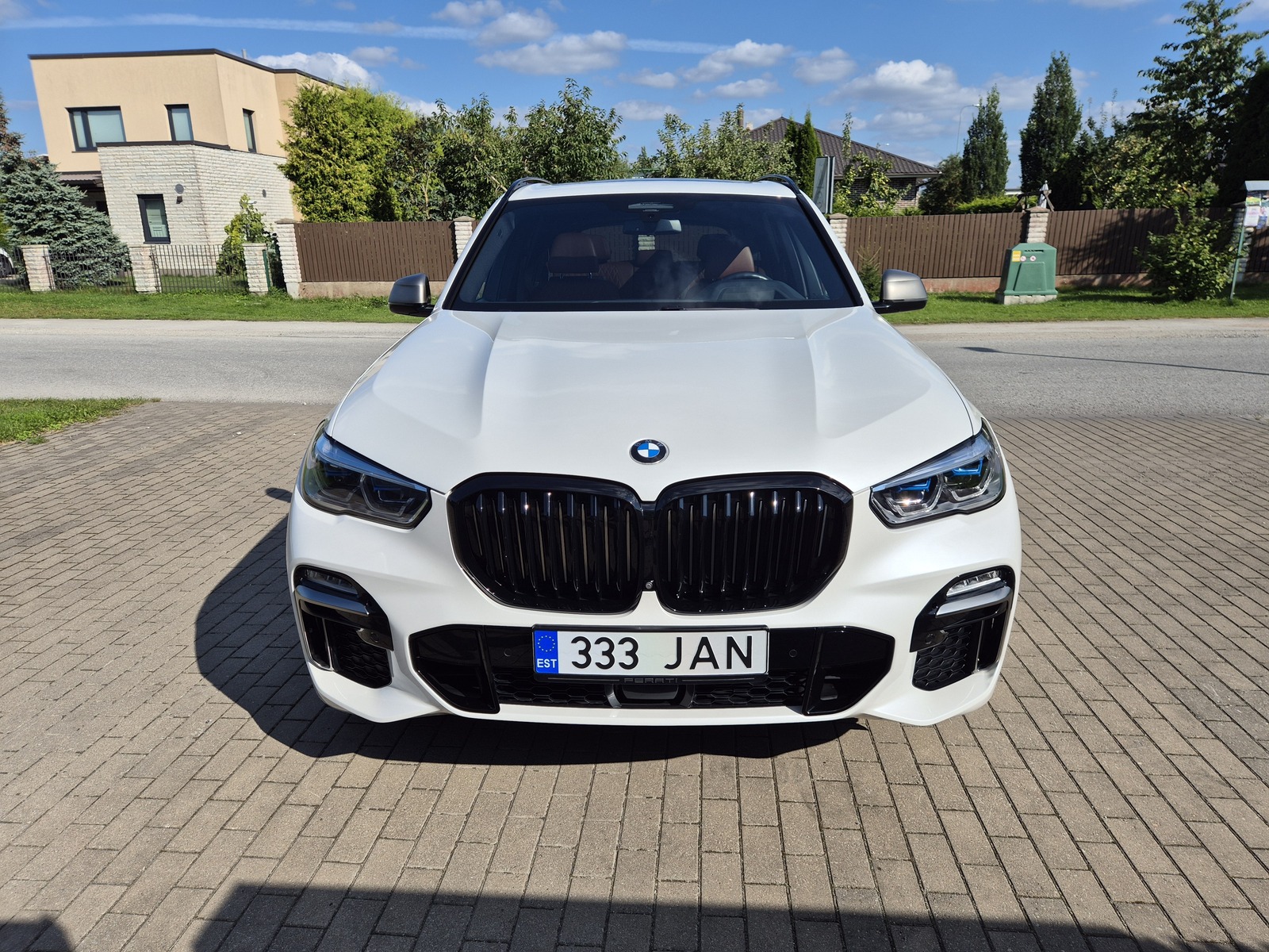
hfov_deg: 73.9
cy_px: 476
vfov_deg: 58.9
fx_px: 843
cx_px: 634
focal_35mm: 23
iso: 25
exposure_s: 1/2808
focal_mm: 5.4
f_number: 1.8
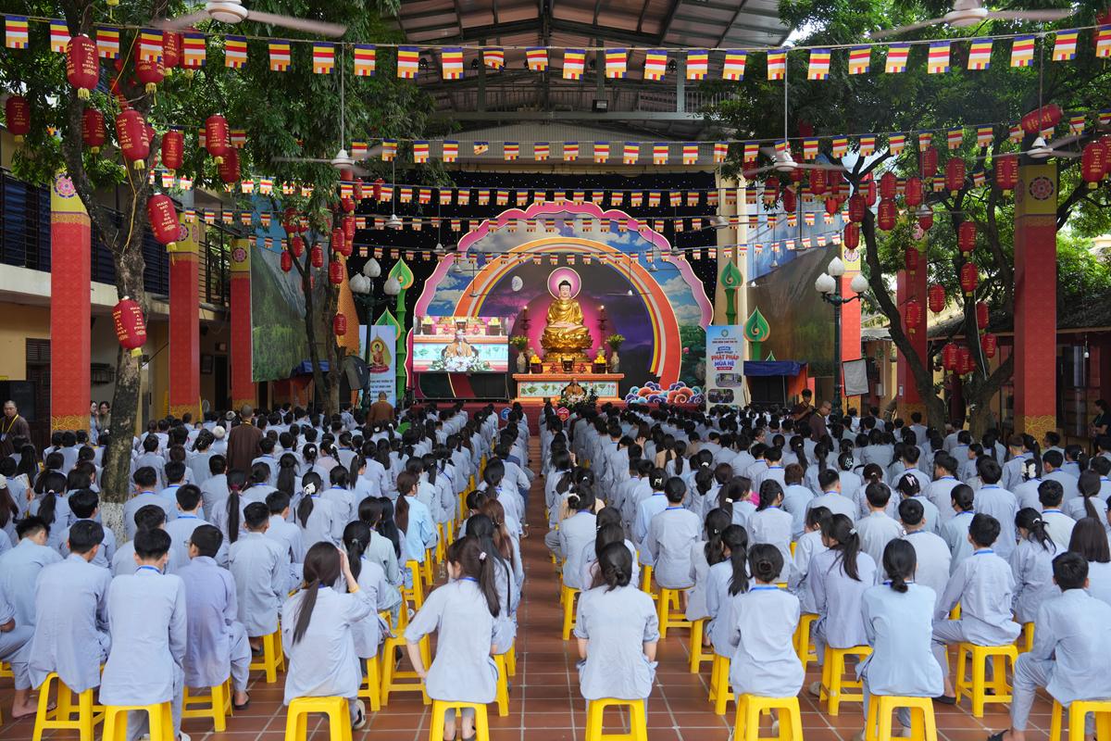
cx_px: 556
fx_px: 1173
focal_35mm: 38
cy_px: 370
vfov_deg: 35.1
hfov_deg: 50.7
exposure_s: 1/125
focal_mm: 38
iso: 400
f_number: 4.5
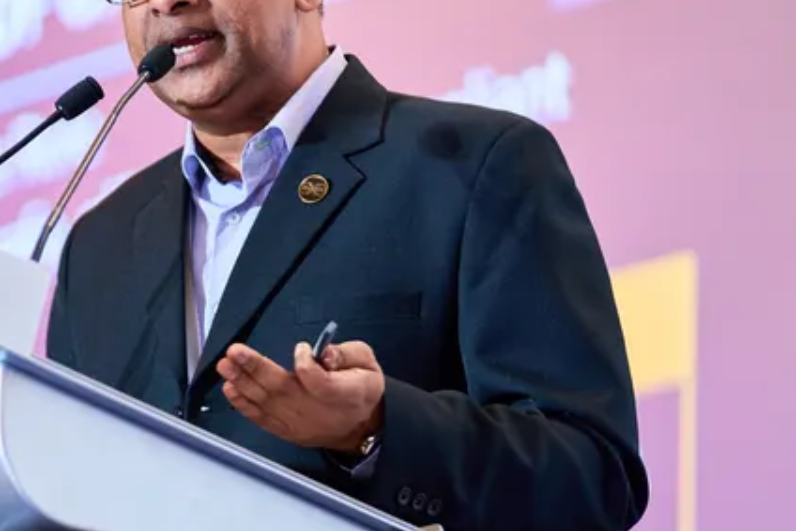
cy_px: 250
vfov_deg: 4.7
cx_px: 77
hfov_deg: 7.0
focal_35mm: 294
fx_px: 6503
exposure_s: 1/200
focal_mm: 156
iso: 4000
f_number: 2.8
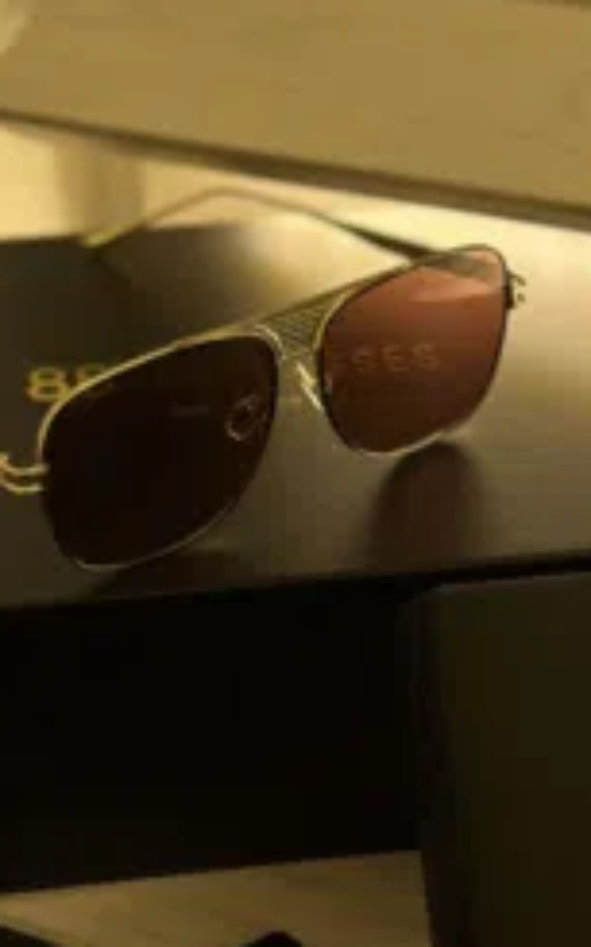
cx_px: 263
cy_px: 263
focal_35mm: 83
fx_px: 2140
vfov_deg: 24.7
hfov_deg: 15.7
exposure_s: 1/50
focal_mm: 6.86
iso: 200
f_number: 1.78
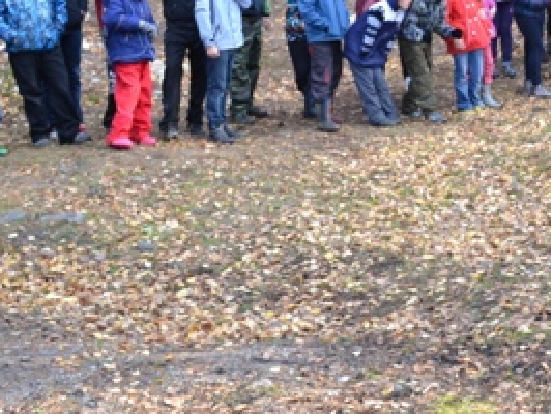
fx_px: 1243
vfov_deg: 18.8
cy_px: 119
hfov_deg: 24.2
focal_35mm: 78
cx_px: 512
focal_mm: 18
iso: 400
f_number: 5
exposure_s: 1/100
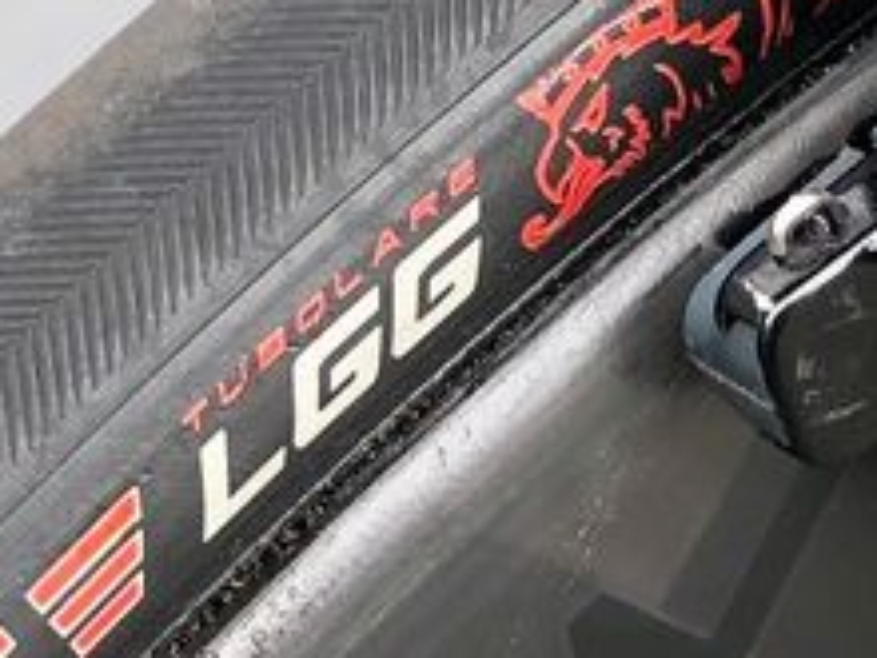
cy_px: 766
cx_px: 638
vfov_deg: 9.0
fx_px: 4130
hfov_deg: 12.1
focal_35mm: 163
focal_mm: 3.99
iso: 20
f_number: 1.8
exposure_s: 1/126
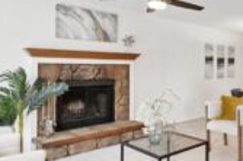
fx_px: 243
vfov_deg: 36.7
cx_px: 195
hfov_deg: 50.0
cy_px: 67
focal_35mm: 36
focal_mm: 10
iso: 250
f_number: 9
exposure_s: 1/3.33
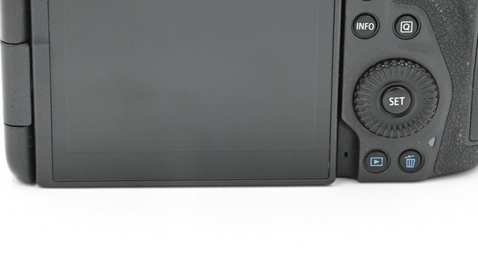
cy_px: 15
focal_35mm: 130
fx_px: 1648
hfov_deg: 16.5
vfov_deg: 9.3
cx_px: 252
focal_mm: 75
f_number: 14
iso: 200
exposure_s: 1/13
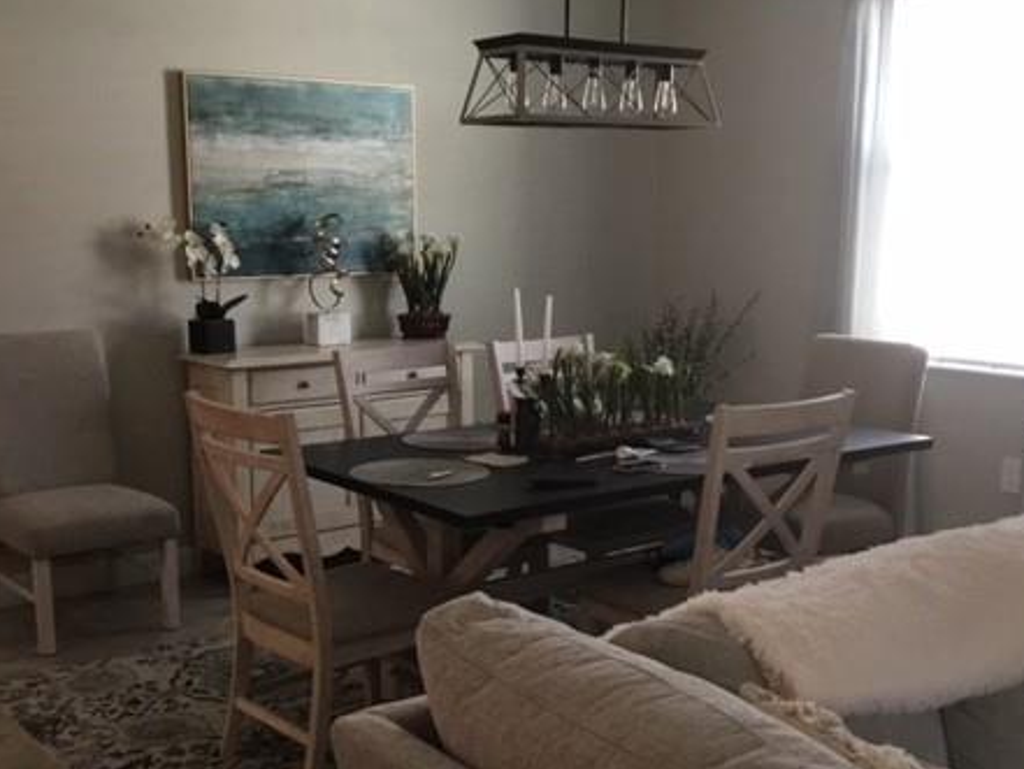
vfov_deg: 32.2
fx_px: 1332
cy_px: 437
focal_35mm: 45
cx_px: 502
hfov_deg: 42.1
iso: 40
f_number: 2.4
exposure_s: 1/30
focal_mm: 3.3
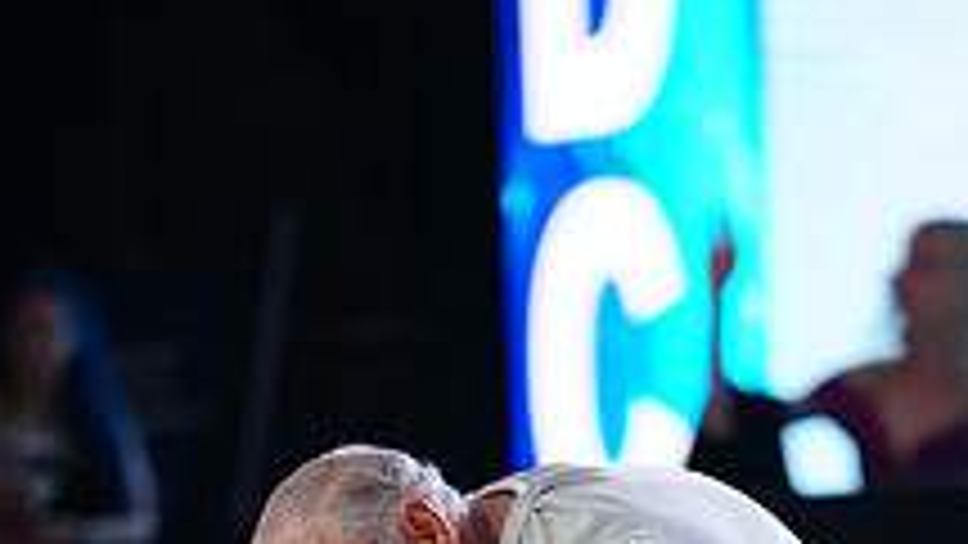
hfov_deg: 3.8
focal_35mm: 566
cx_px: 565
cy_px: 1142
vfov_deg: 2.1
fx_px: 14530
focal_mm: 200
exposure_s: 1/500
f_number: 2.8
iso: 2000
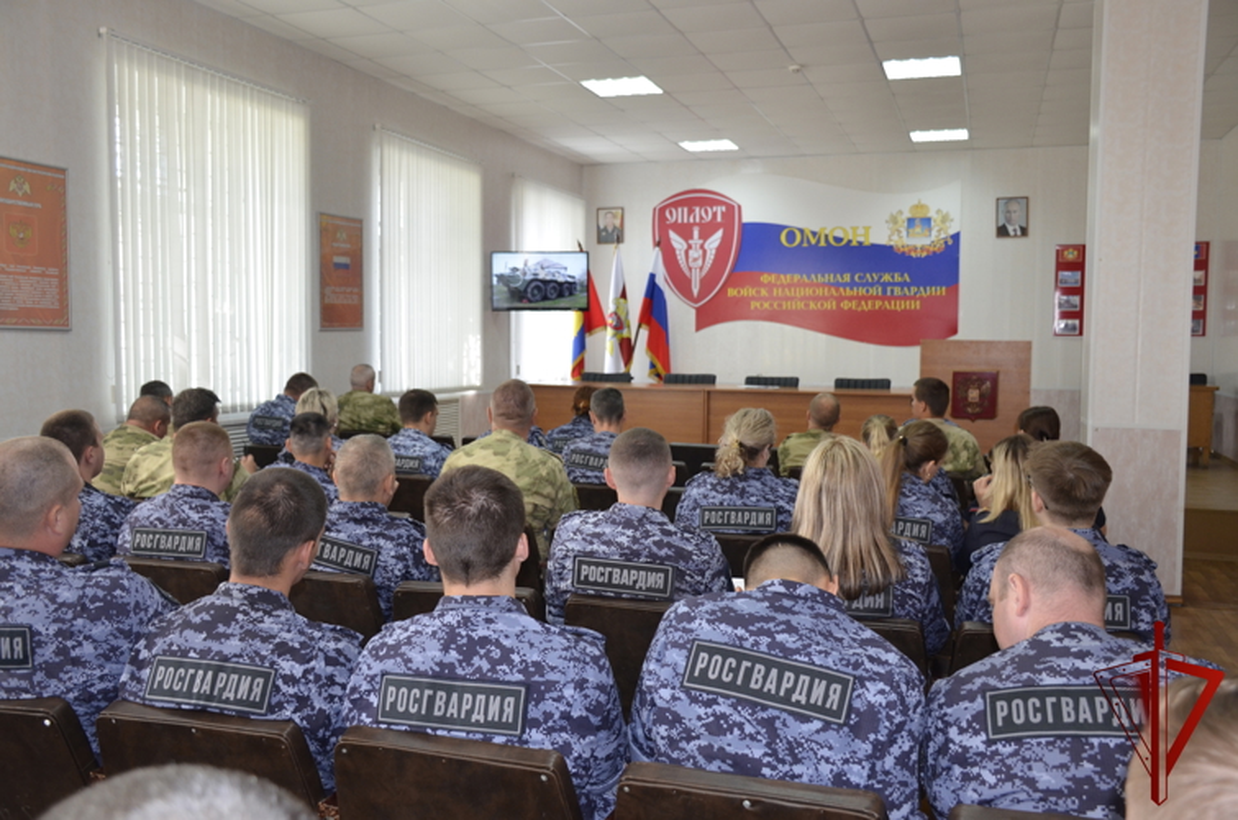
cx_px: 619
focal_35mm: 34
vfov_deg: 38.2
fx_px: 1184
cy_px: 410
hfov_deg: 55.2
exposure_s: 1/60
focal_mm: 23
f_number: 3.8
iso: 560
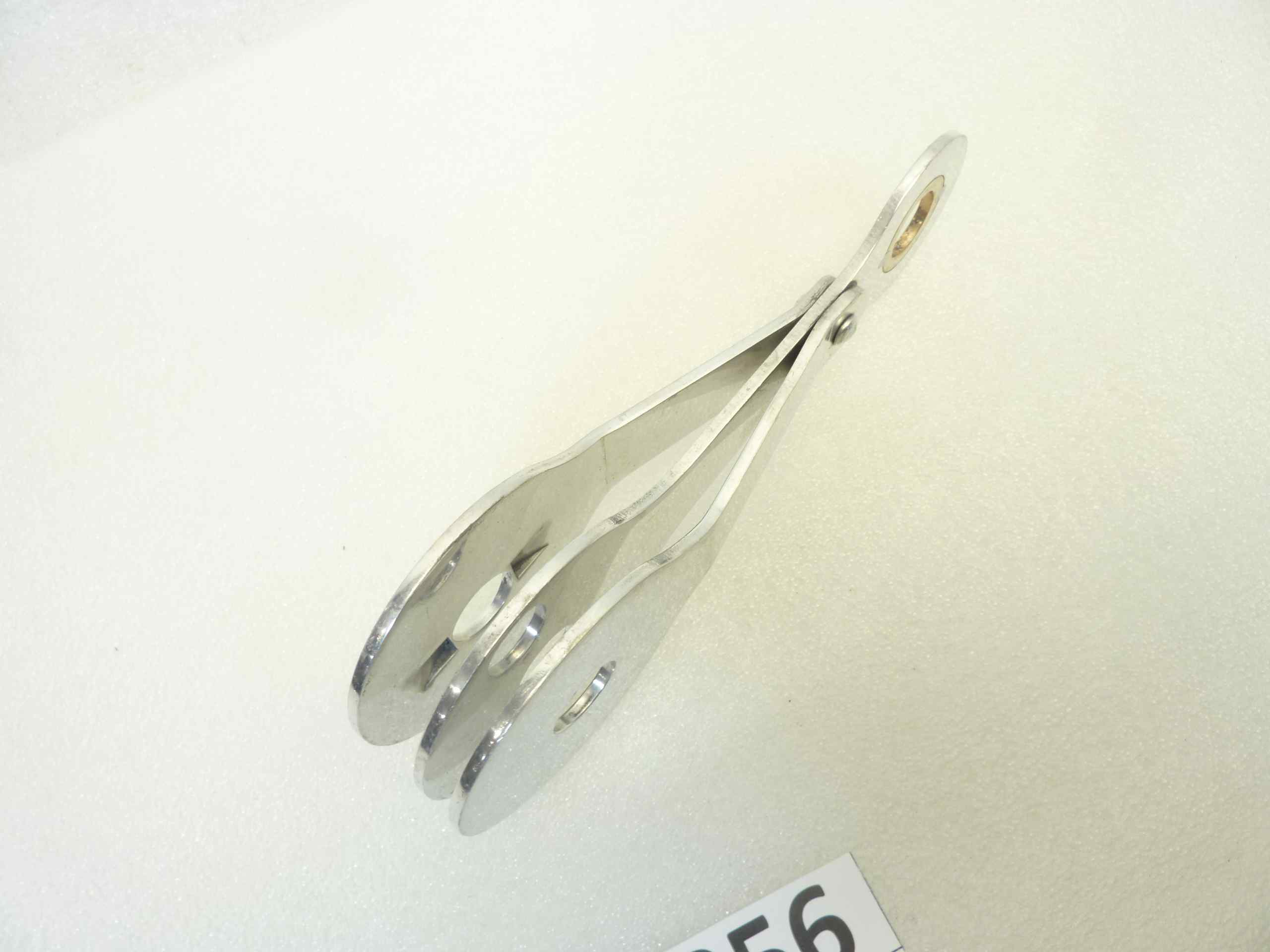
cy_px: 476
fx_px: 917
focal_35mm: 25
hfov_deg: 69.4
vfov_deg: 54.9
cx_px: 635
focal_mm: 4.1
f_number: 3.3
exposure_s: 1/20
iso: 80
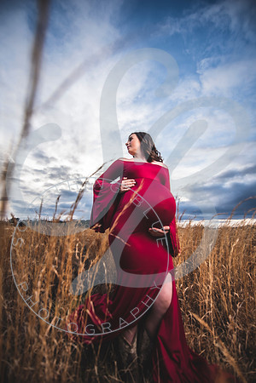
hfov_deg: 81.2
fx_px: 149
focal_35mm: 14
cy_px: 192
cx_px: 128
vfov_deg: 104.3
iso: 100
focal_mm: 14
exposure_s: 1/500
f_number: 2.8
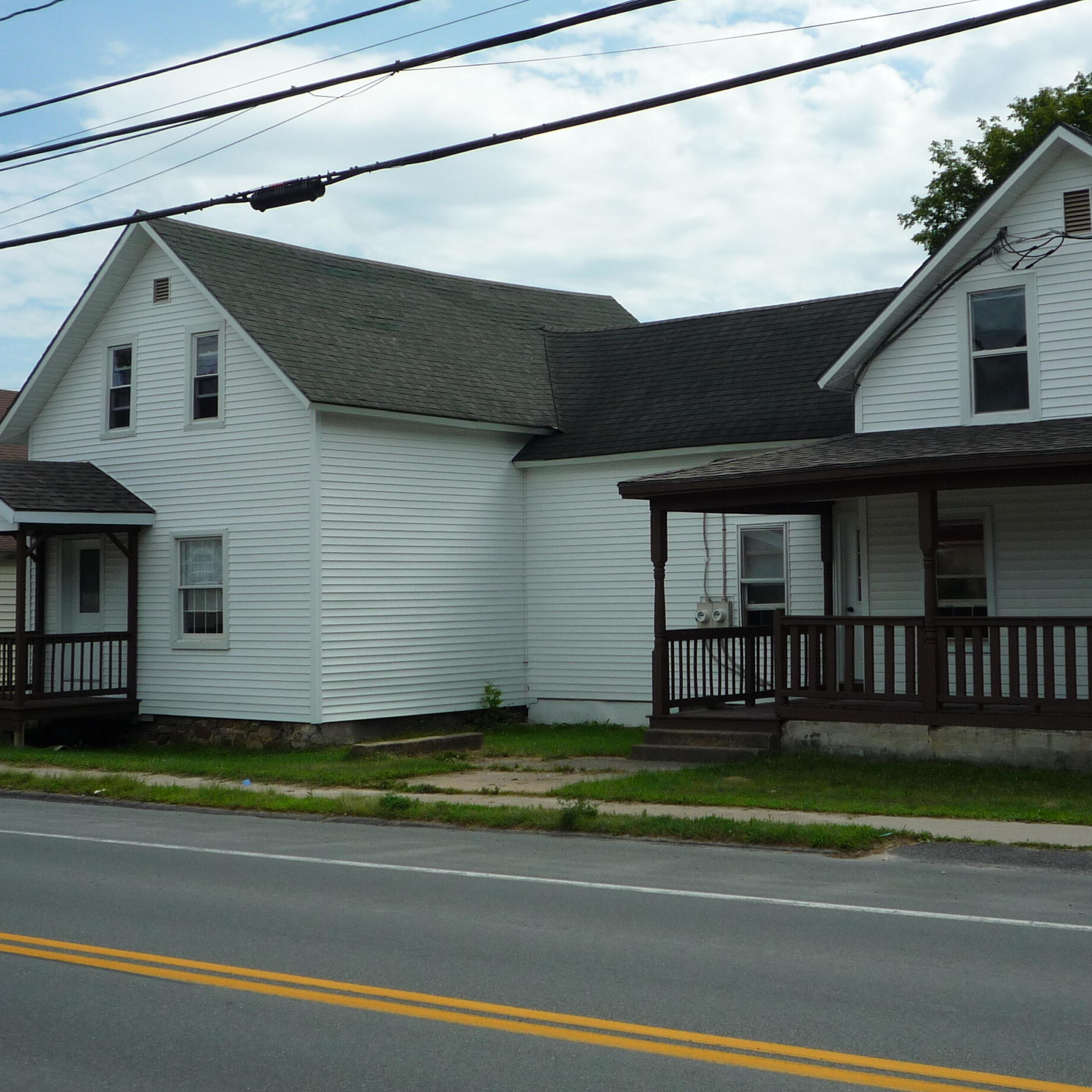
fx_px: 1856
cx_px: 696
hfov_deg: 32.6
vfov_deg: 32.7
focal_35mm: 52
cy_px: 431
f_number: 4.5
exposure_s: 1/800
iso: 100
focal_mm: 6.3
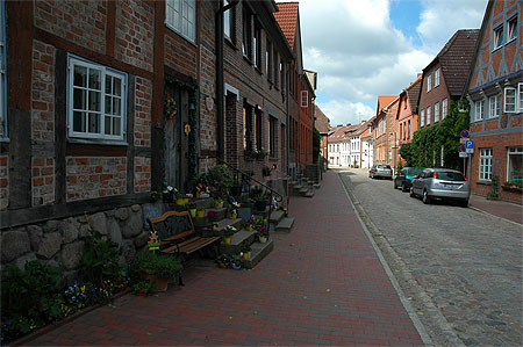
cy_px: 174
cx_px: 262
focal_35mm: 27
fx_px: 392
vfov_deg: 47.8
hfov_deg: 67.4
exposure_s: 1/200
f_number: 10
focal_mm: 18
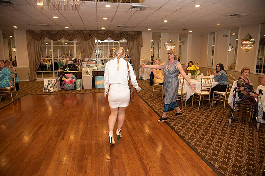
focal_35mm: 24
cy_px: 88
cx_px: 132
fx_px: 177
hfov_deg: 73.7
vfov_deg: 53.2
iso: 1000
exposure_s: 1/200
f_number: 4
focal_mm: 24
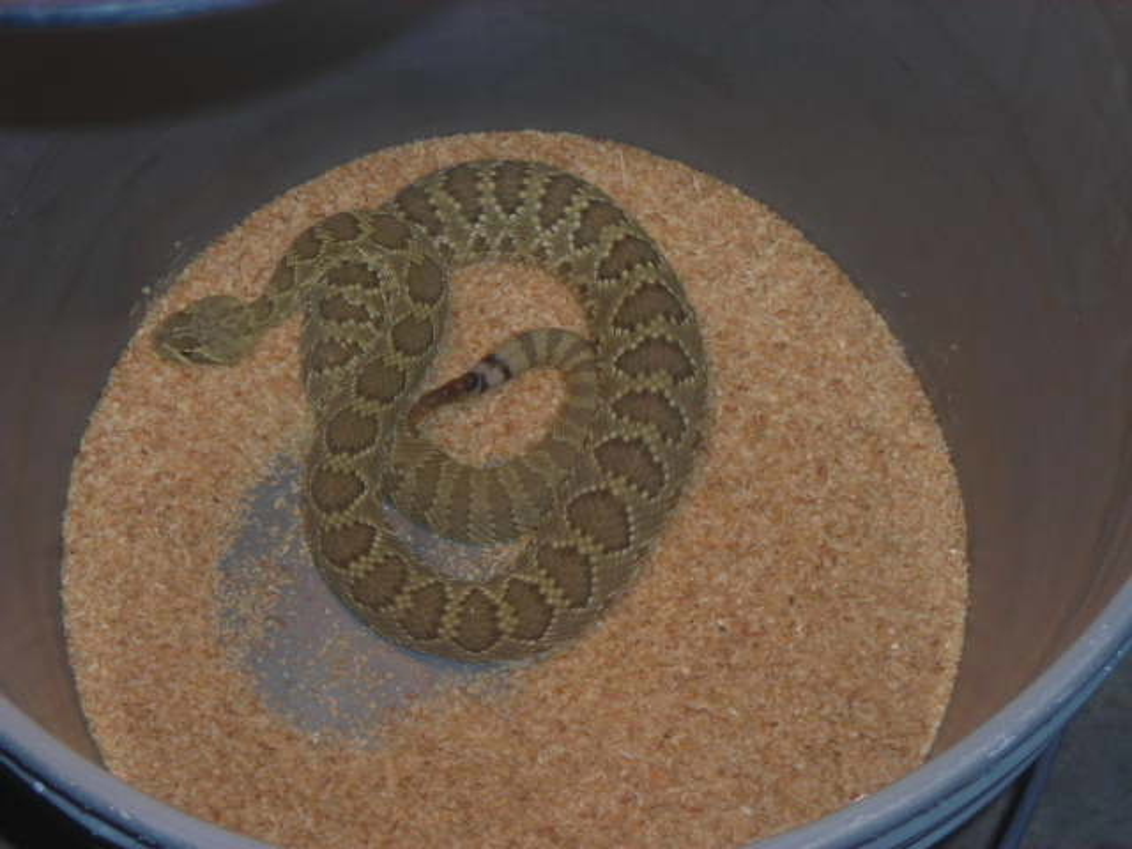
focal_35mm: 116
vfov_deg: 12.8
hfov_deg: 17.0
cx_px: 566
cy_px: 424
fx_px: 3793
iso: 50
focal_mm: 19.2
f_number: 5.3
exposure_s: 1/60.1
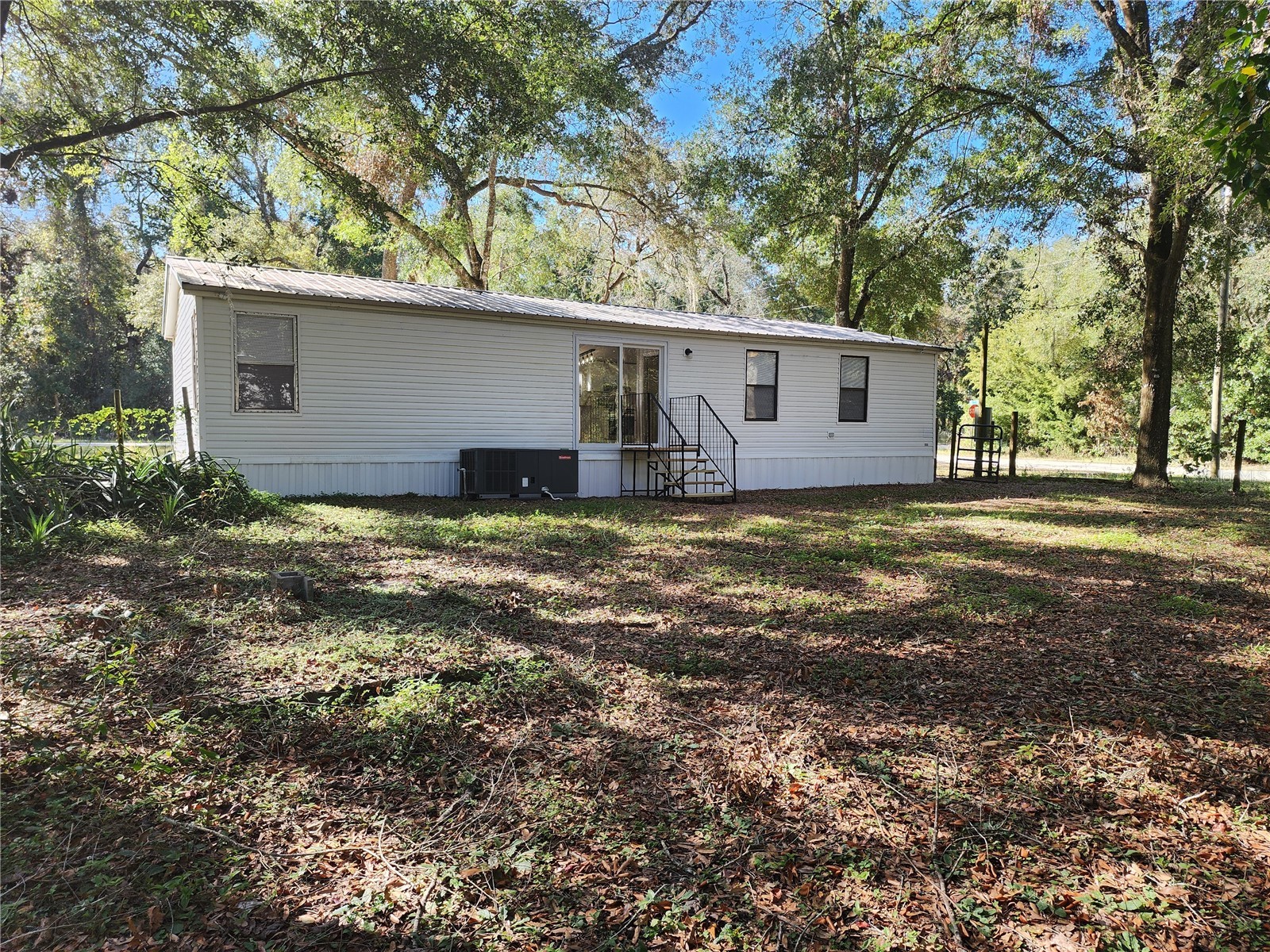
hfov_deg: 73.9
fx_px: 844
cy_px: 476
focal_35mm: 23
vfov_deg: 58.9
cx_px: 635
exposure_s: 1/180
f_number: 1.8
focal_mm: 6.4
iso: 20
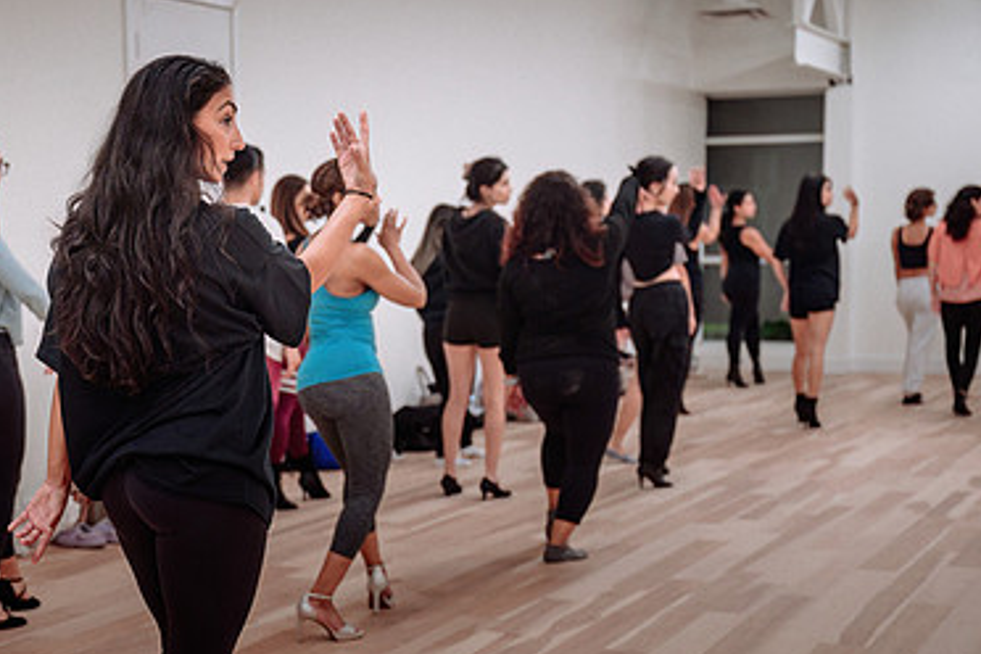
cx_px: 353
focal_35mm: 67
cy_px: 484
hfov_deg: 29.9
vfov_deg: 20.2
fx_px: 1826
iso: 1600
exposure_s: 1/200
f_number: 2.8
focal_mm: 43
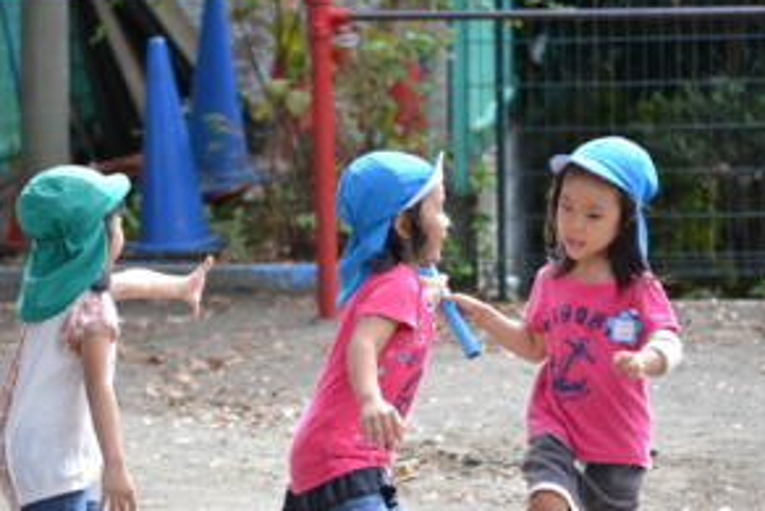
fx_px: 5903
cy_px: 274
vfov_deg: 5.0
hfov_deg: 7.4
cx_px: 314
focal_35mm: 278
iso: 400
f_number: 5
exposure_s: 1/320
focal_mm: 135
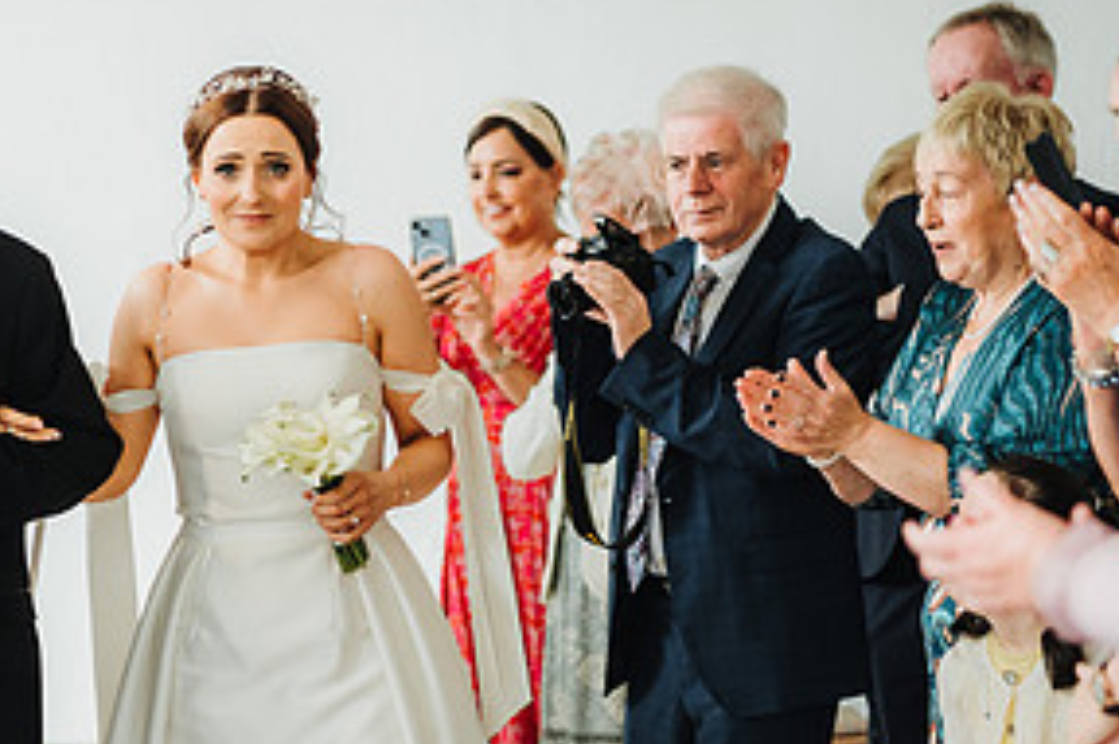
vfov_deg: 8.0
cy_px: 477
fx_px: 5343
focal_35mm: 172
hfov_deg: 11.9
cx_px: 211
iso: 640
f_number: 2.2
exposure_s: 1/200
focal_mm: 85
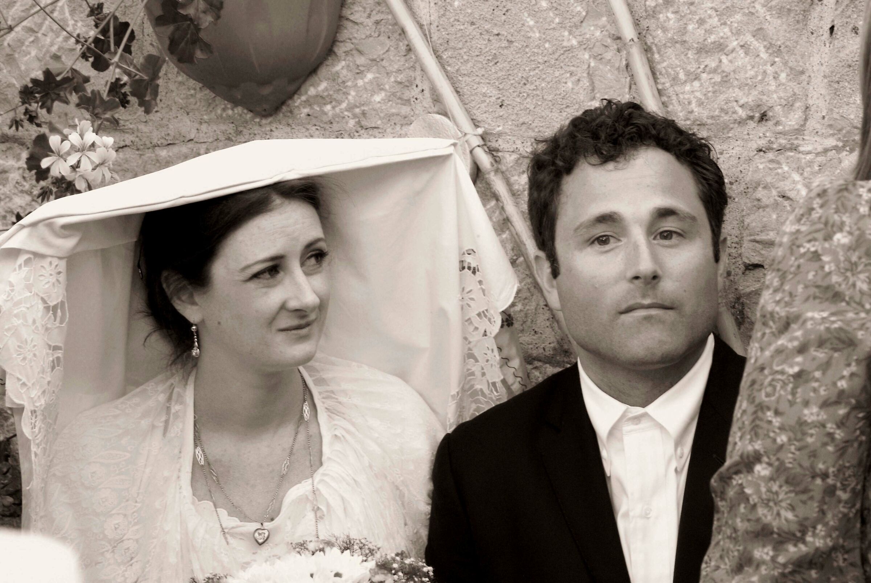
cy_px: 292
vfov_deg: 16.5
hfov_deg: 24.4
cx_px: 436
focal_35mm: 83
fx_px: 2010
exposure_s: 1/30
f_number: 13
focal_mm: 55
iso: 400
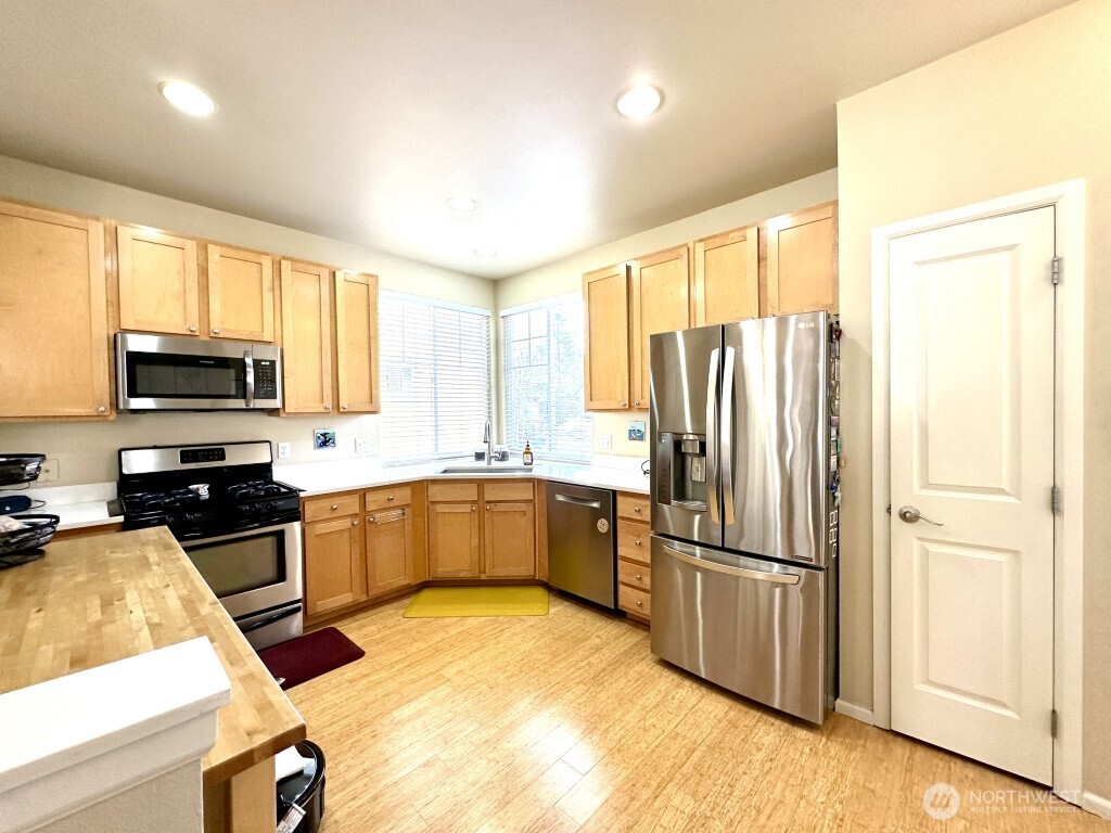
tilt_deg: -0.6
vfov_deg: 85.7
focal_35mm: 14
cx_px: 556
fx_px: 449
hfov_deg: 102.1
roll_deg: +0.4
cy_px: 416
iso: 100
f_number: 2.2
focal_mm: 2.22
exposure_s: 1/120
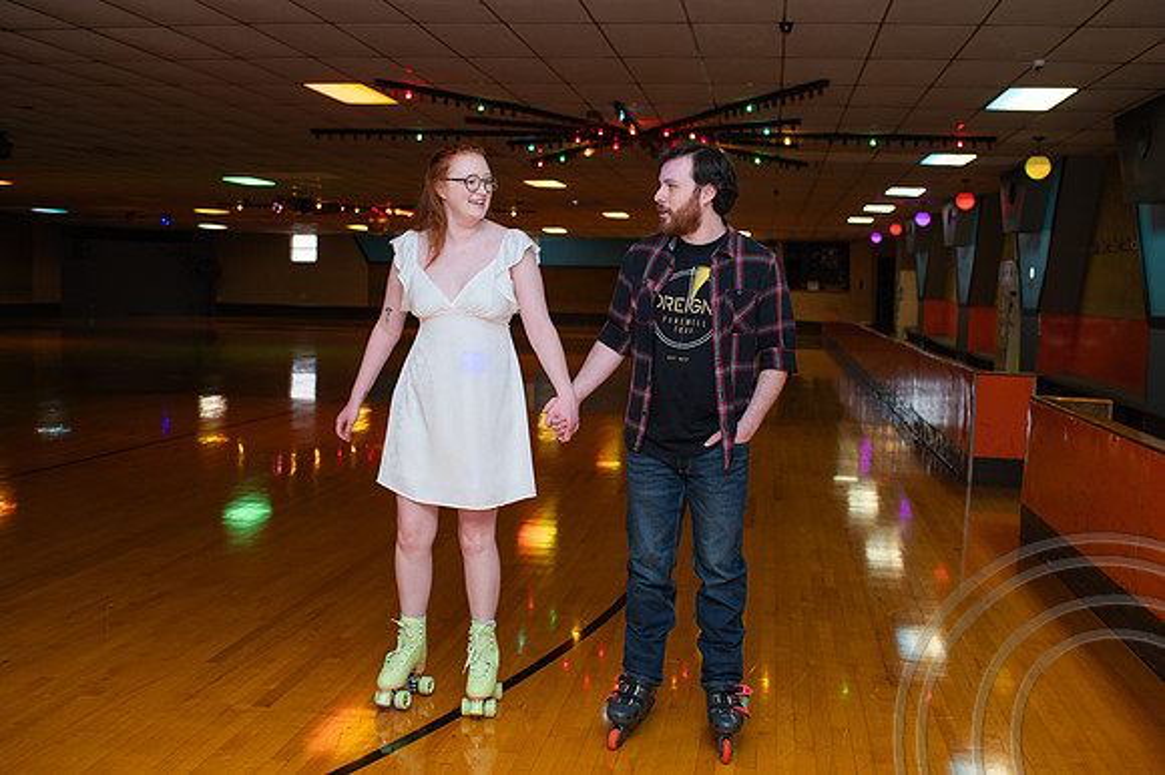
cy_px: 382
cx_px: 575
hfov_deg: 51.5
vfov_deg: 35.6
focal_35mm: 37
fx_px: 1207
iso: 1000
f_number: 3.2
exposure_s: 1/200
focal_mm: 35
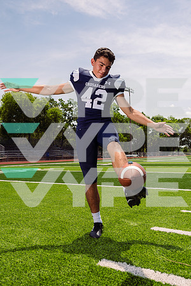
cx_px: 96
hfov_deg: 40.0
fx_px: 263
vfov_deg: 57.2
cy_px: 143
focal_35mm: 33
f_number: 7.1
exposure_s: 1/250
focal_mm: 33
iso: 50
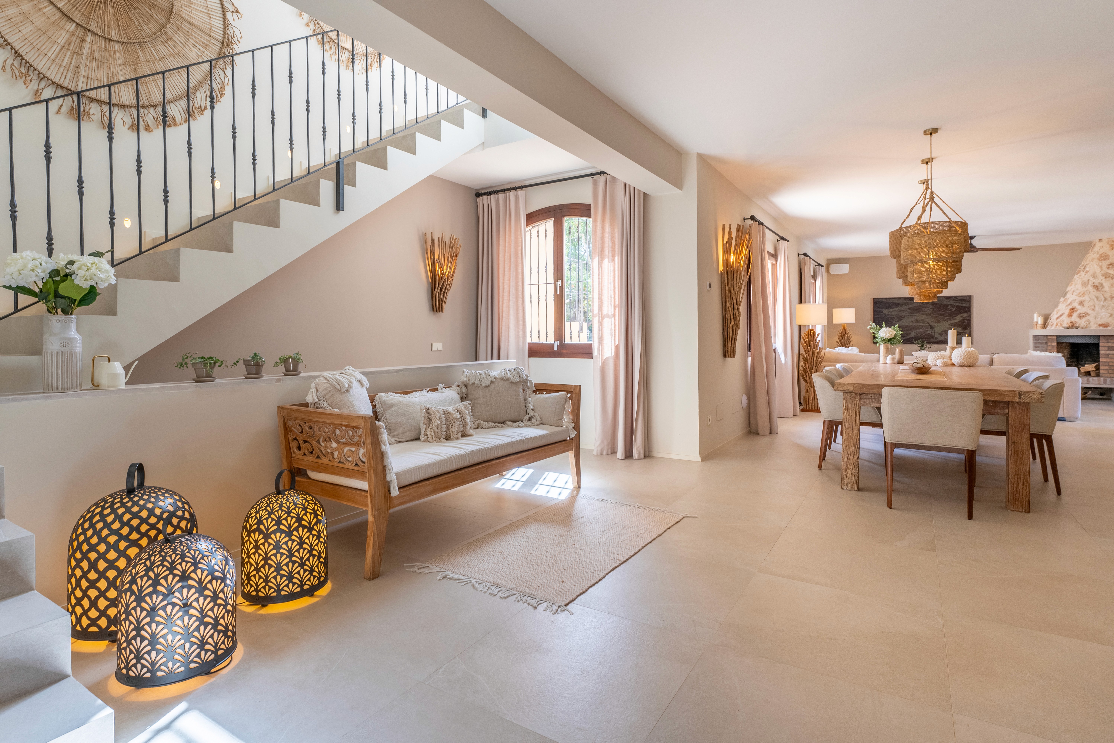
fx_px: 554
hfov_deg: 90.3
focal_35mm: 18
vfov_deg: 67.7
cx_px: 557
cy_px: 372
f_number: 7.1
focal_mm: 17.9
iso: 500
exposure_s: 1/400
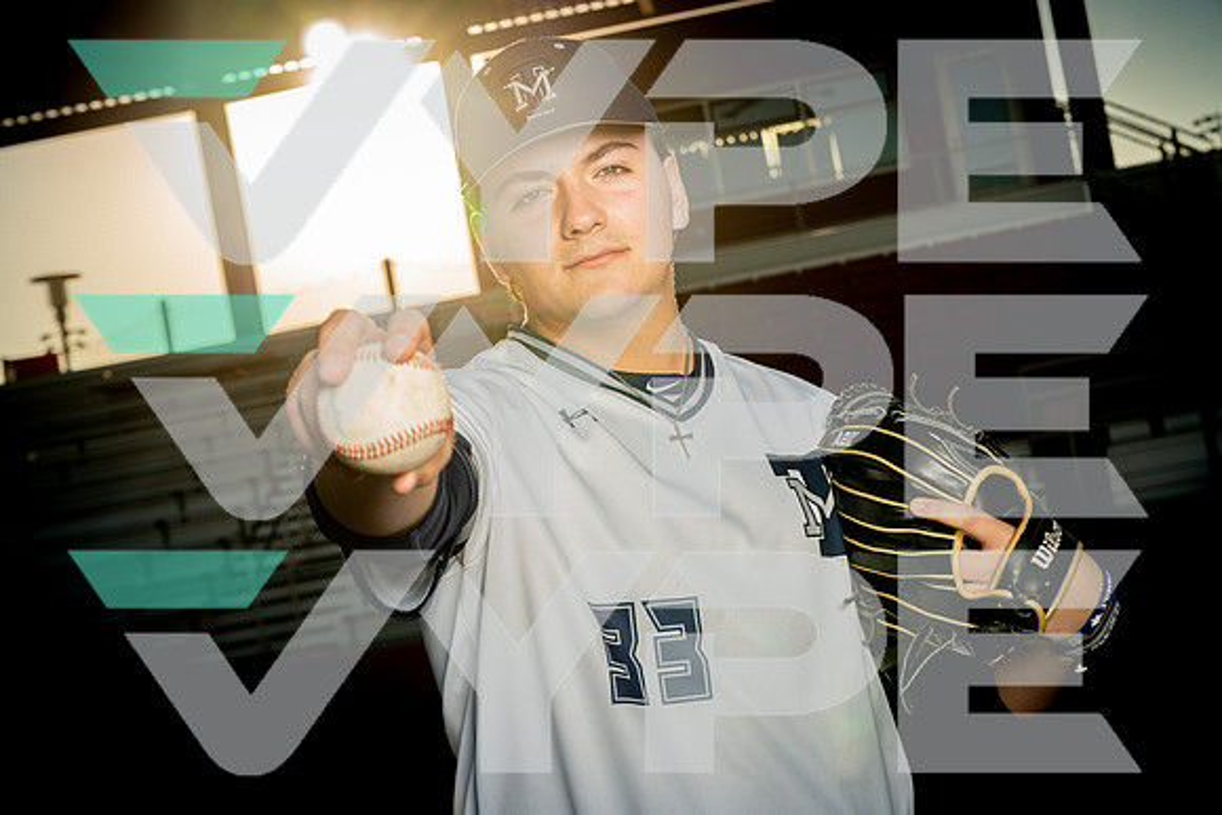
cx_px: 611
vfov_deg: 19.5
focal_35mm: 70
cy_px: 408
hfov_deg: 28.8
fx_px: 2377
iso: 125
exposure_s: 1/250
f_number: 8
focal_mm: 70
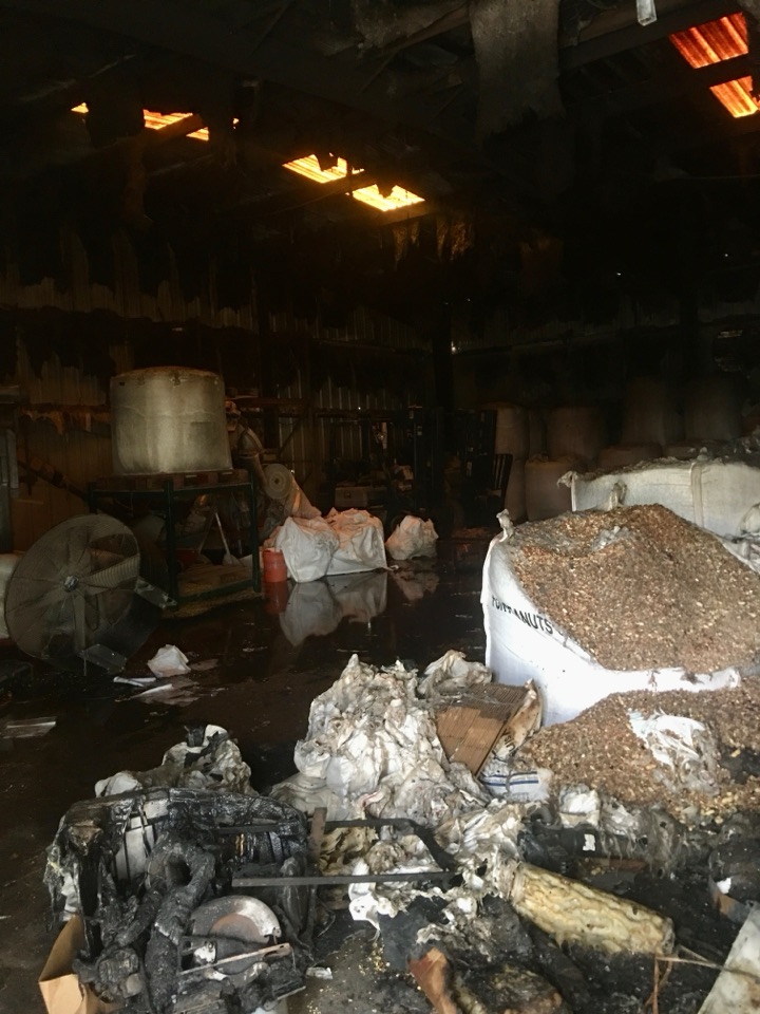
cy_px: 507
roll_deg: +1.7
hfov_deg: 48.2
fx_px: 849
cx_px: 380
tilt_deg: -4.2
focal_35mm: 29
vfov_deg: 61.7
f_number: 2.2
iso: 64
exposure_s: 1/4
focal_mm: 4.15
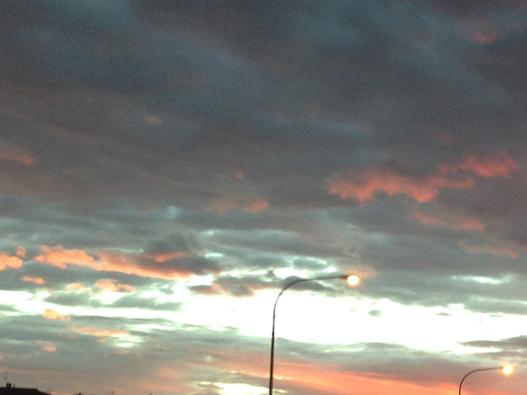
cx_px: 714
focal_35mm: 92
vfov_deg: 15.6
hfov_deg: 19.4
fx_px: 1400
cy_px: 447
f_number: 2.4
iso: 64
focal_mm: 4.12
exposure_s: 1/30
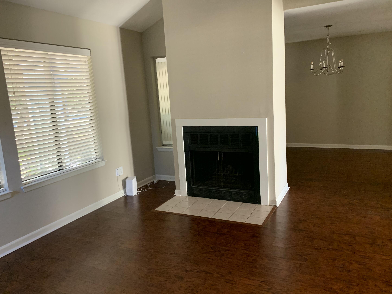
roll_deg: +4.0
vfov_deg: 51.3
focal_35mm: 27
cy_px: 142
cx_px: 203
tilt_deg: -12.5
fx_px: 306
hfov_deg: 65.3
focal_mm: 4.25
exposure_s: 1/60
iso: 400
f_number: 1.8
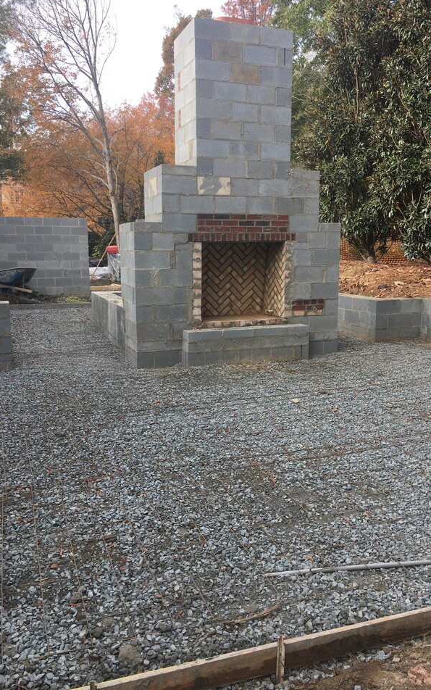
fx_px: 583
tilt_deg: -10.1
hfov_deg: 40.6
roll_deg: +0.4
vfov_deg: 61.2
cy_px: 343
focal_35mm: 31
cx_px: 224
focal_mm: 4.15
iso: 25
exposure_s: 1/261
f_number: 2.2
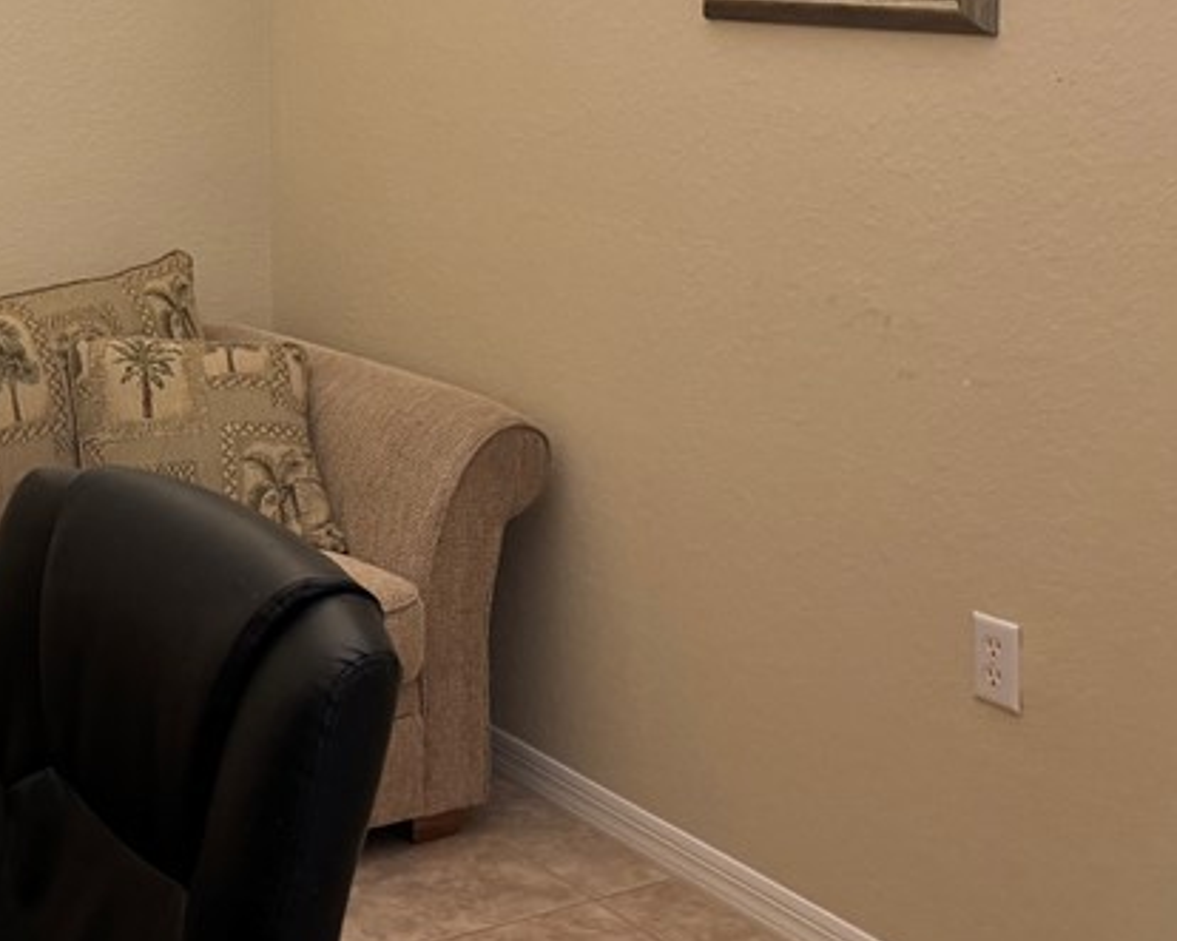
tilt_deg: -8.5
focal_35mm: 58
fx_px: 2020
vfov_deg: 25.7
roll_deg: +2.5
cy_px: 156
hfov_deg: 29.4
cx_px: -114
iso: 320
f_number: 1.78
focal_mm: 6.76
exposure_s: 1/60
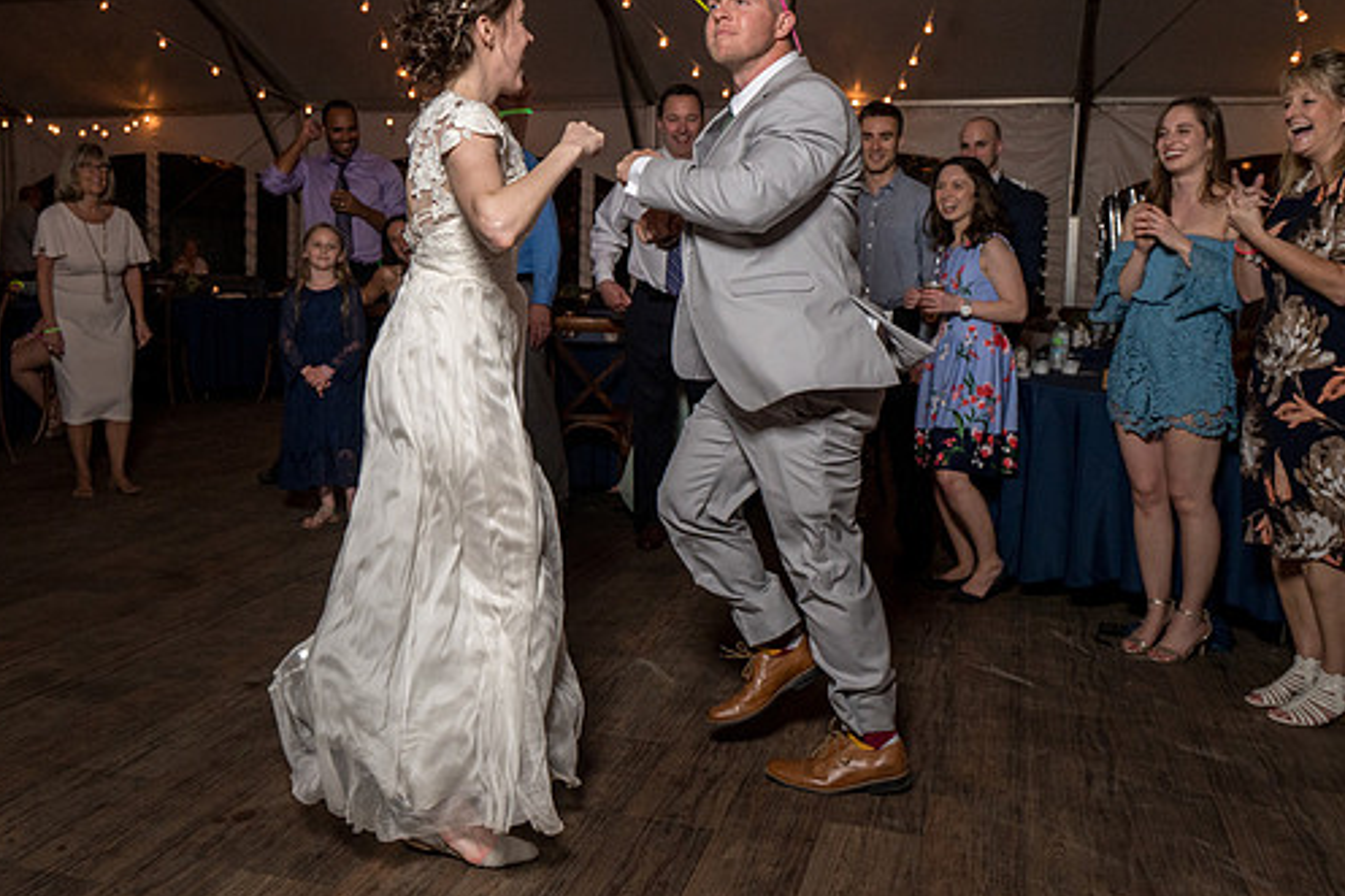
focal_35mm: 33
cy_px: 397
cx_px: 615
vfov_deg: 39.9
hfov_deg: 57.2
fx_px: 1232
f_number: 5.6
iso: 2000
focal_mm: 25
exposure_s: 1/200
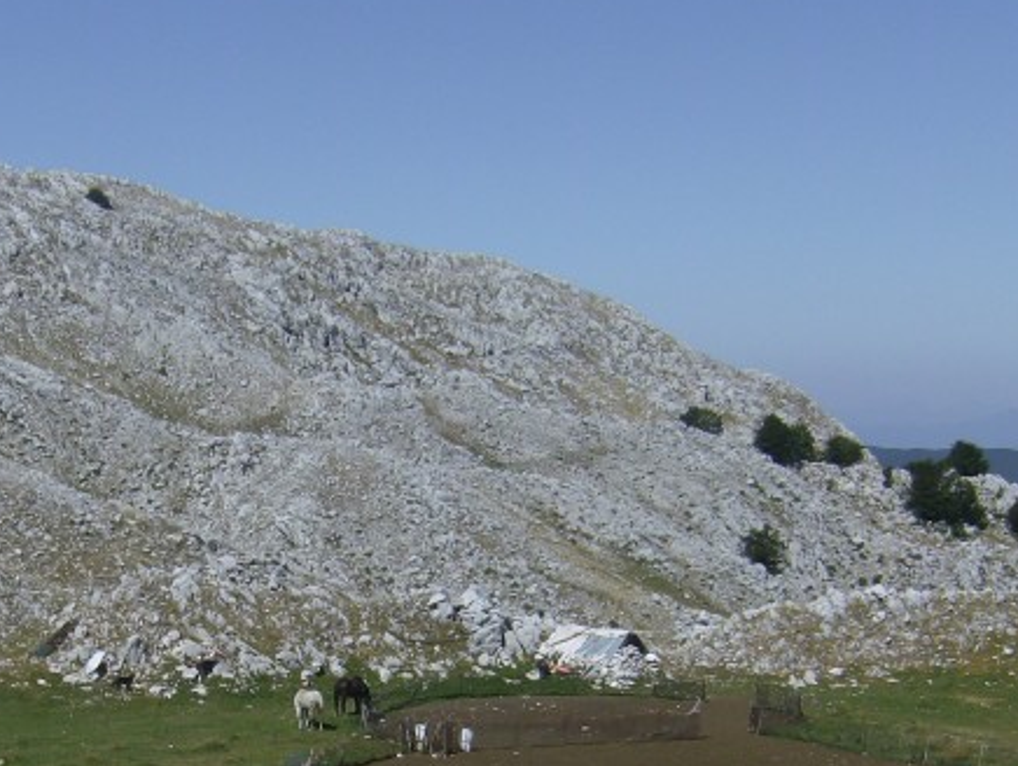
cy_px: 670
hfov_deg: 28.8
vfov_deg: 21.8
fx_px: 1943
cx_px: 224
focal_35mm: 66
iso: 100
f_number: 4.7
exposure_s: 1/1460
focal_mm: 6
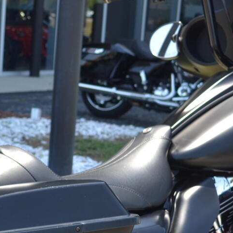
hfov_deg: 14.9
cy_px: 215
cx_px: 85
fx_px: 891
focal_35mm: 117
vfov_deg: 14.7
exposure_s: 1/250
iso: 100
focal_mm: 22
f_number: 3.8
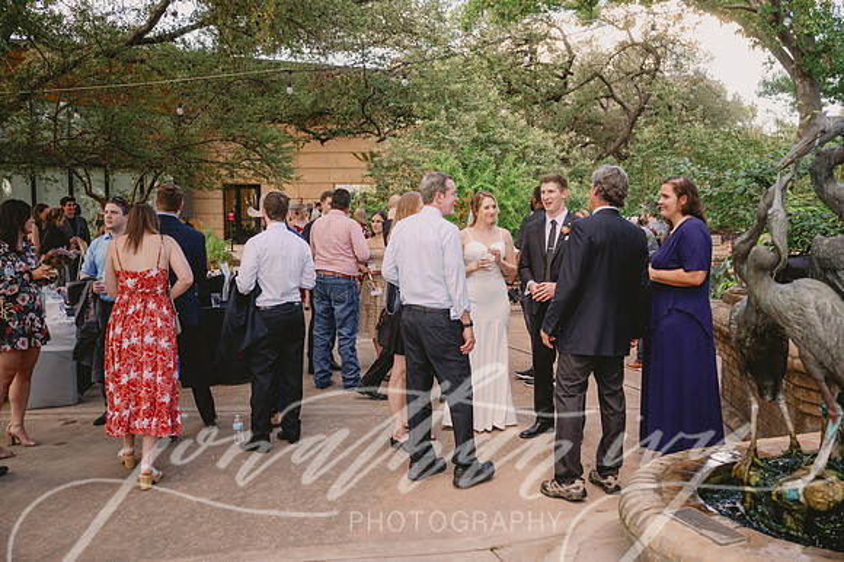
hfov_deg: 59.5
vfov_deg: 41.7
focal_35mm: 32
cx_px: 422
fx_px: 738
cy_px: 281
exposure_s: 1/1600
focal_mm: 31.5
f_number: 2.8
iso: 1250
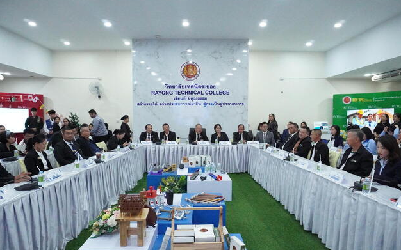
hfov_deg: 72.6
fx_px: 273
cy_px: 132
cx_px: 202
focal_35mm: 25
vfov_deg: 49.2
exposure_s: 1/400
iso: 12800
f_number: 5.6
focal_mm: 16
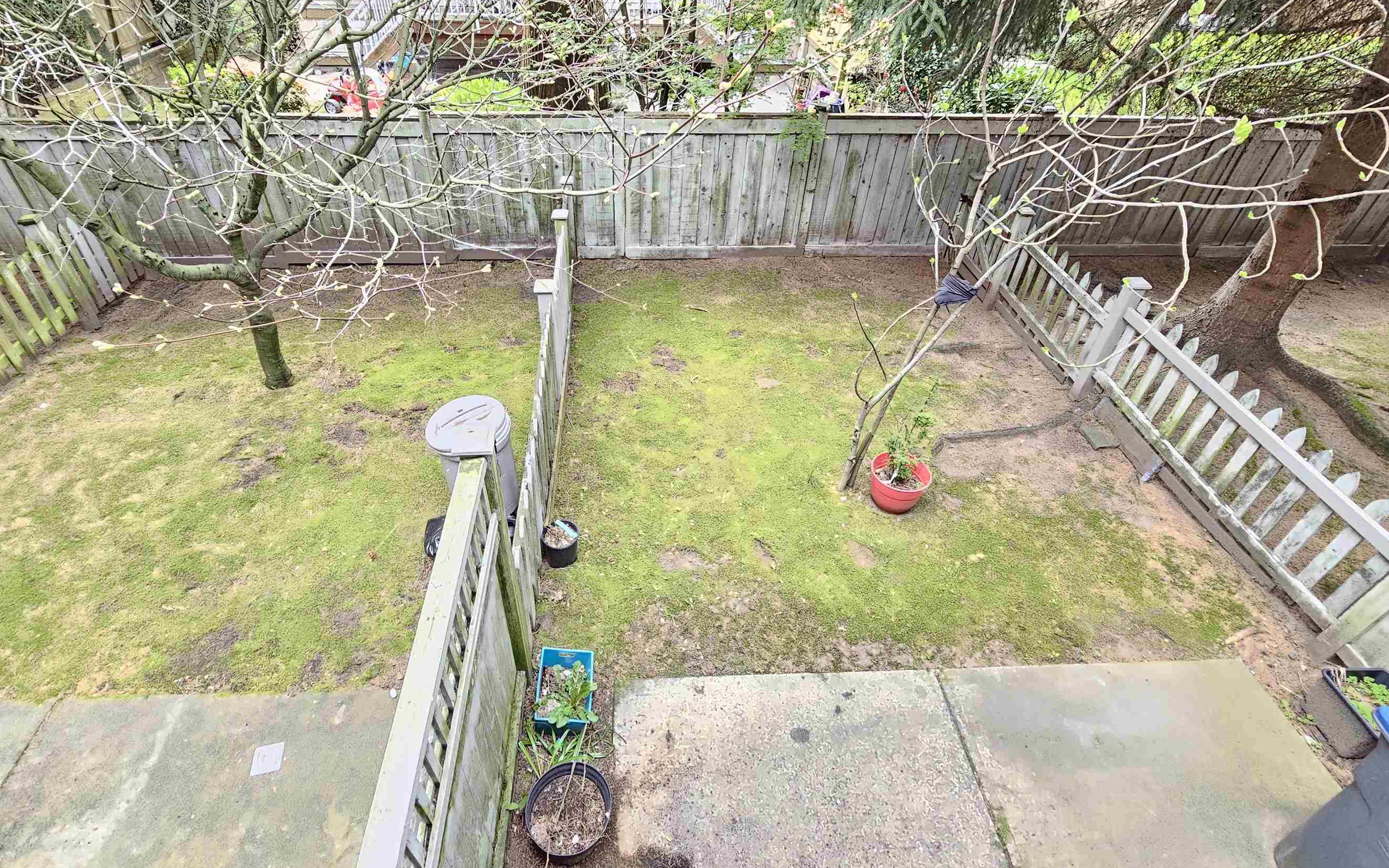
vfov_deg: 70.8
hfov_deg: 97.7
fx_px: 606
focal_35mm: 16
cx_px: 647
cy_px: 363
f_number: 2.2
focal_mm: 2.2
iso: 250
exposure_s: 1/60
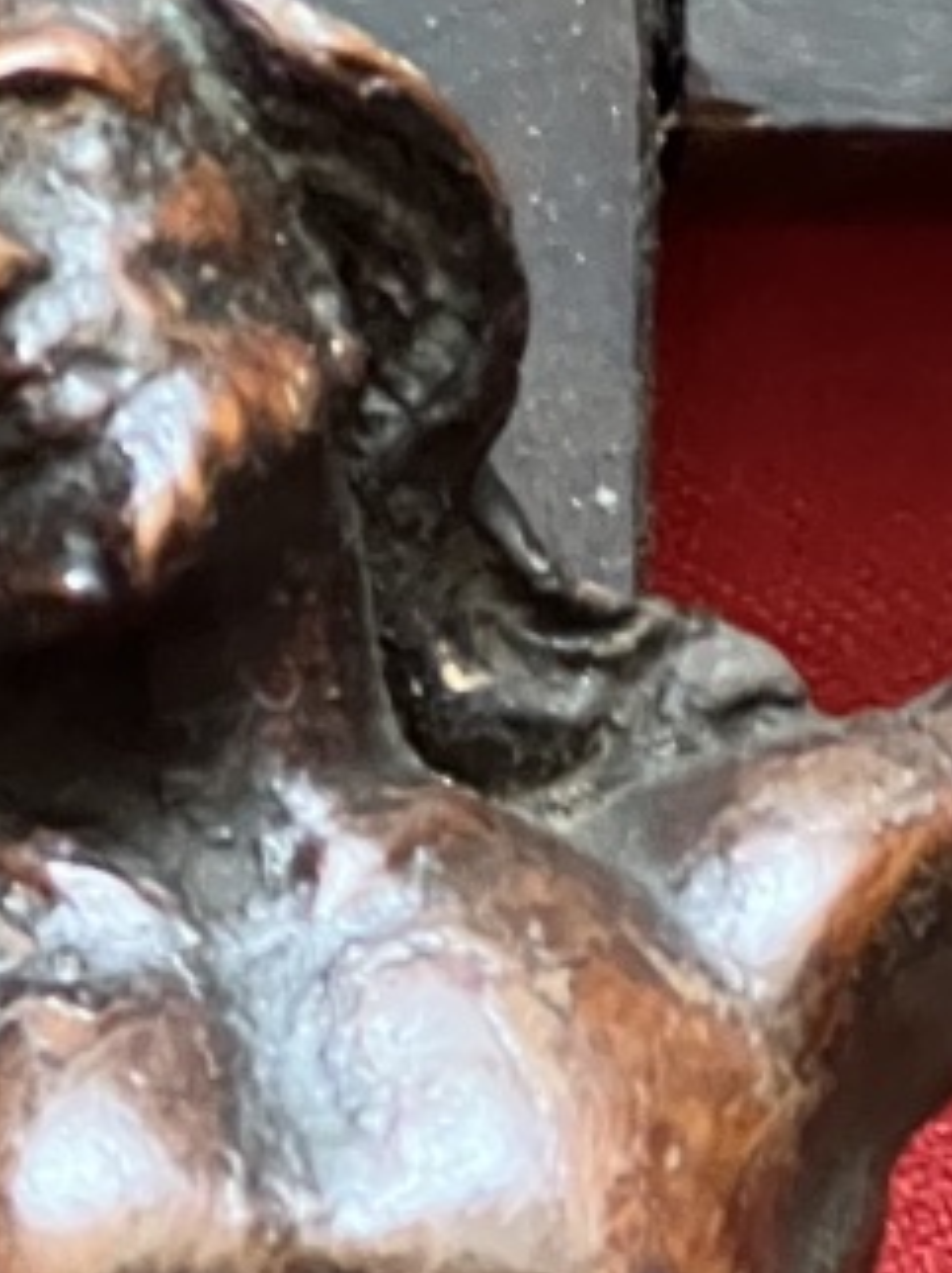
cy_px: 1917
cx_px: -194
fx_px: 10538
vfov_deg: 6.8
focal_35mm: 287
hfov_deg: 5.2
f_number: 2.8
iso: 800
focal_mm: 9
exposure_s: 1/50
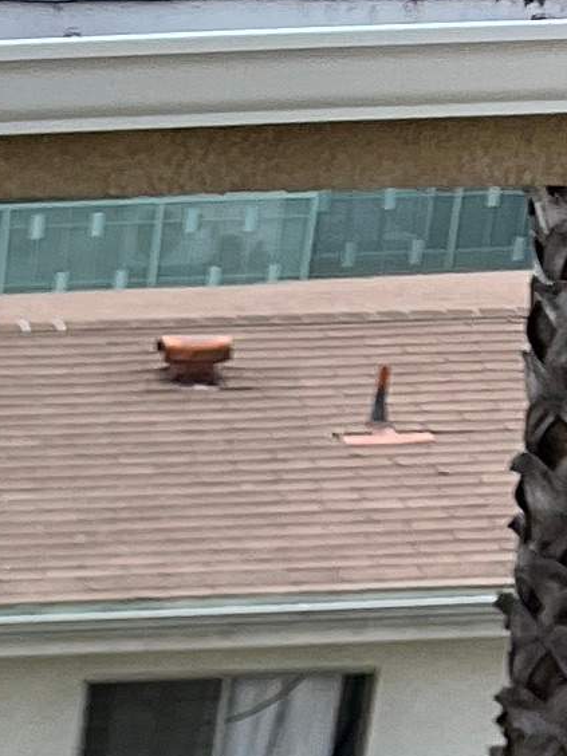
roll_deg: +3.6
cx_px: -1052
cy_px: 2352
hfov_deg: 7.2
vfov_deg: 8.6
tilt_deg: -35.6
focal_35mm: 186
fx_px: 4062
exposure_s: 1/3215
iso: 50
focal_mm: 5.1
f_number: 1.6
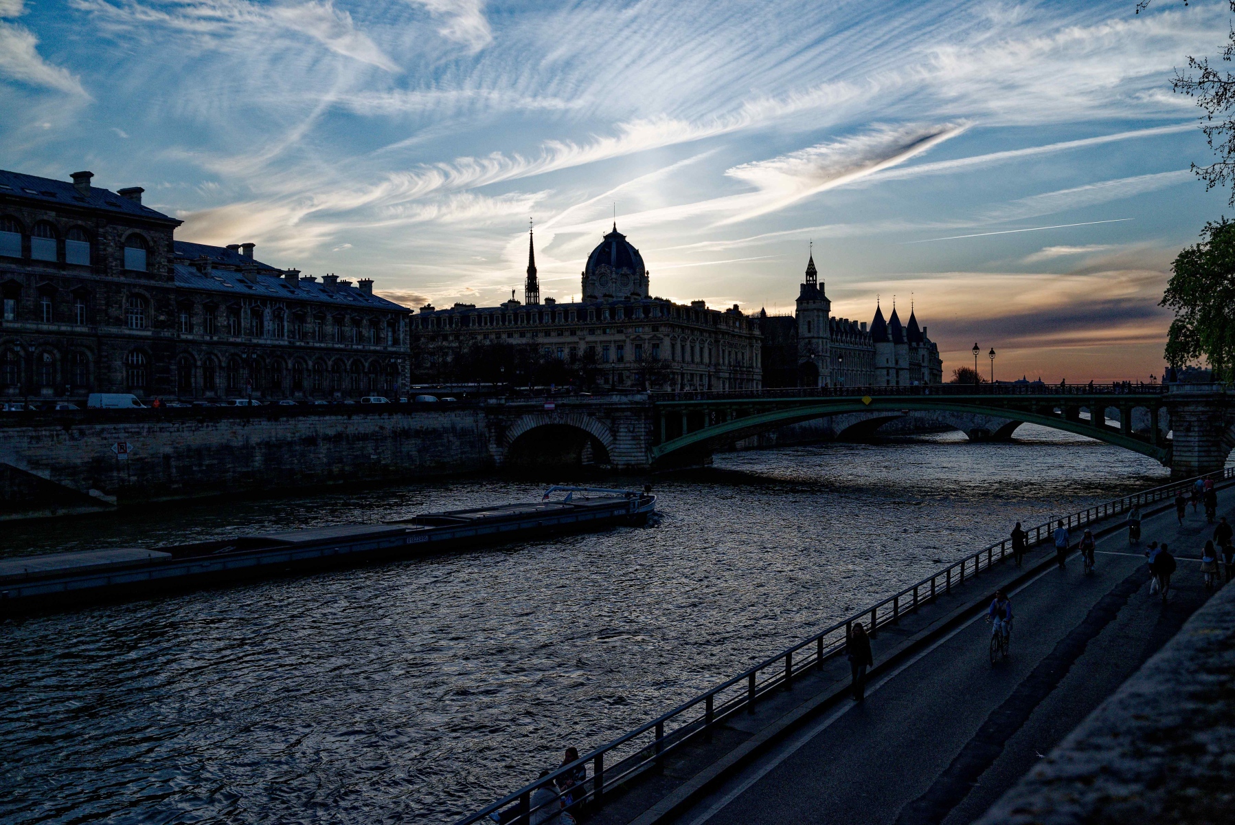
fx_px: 1150
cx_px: 618
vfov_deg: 39.4
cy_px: 412
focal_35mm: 34
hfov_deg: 56.5
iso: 320
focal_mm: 33.5
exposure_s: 1/2500
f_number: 5
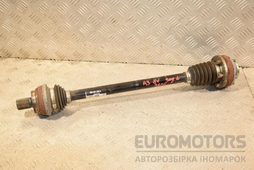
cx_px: 127
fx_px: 317
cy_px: 85
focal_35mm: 45
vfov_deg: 29.9
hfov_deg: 43.6
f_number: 6.3
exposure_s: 1/200
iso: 800
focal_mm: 30
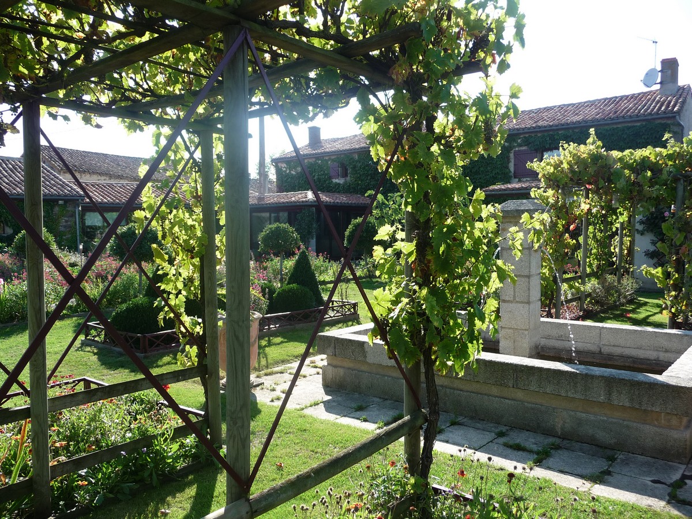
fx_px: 560
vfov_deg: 49.7
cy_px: 260
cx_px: 346
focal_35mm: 28
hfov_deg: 63.4
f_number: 3.3
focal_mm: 4.7
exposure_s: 1/320
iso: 100
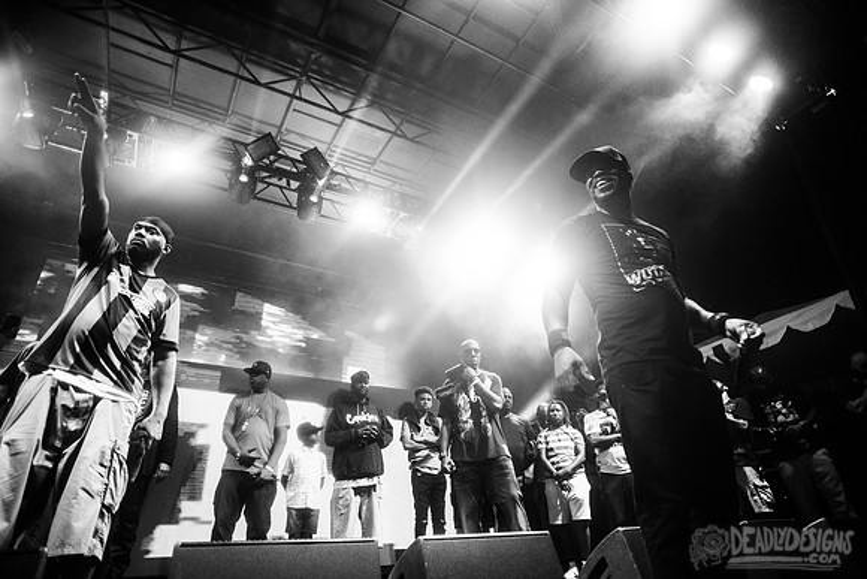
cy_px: 290
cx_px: 434
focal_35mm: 20
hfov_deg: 84.0
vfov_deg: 62.0
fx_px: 482
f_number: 3.5
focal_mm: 20
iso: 2000
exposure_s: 1/200
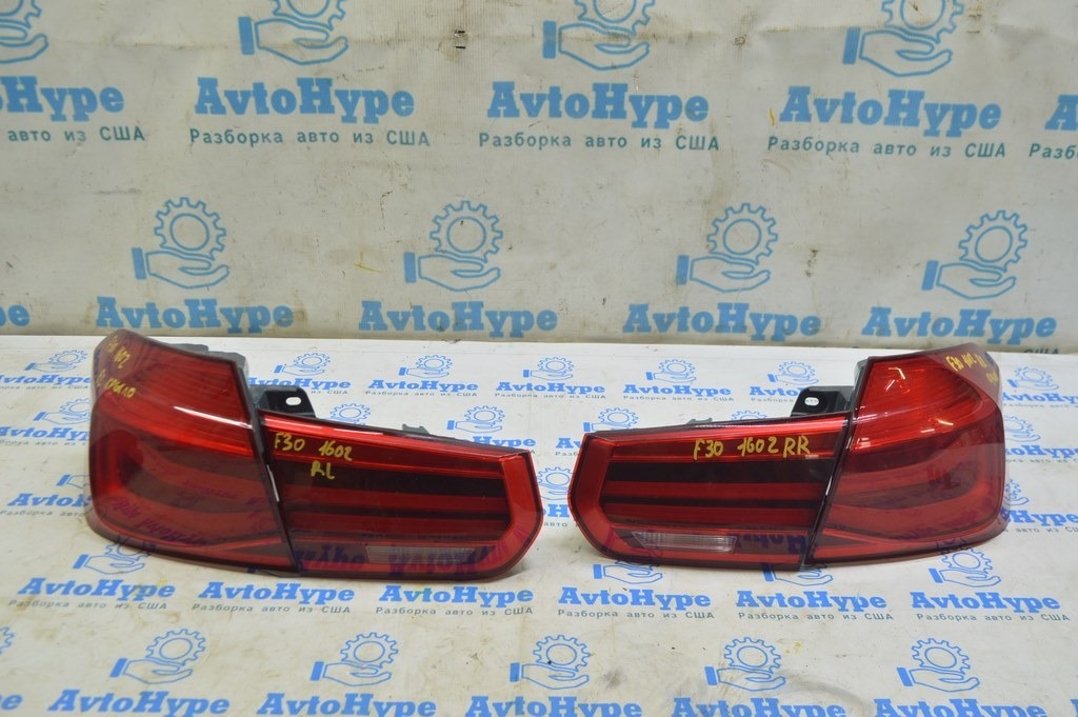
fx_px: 987
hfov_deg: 57.3
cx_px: 539
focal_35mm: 33
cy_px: 358
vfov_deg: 39.9
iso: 400
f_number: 5.6
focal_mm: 22
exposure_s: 1/20
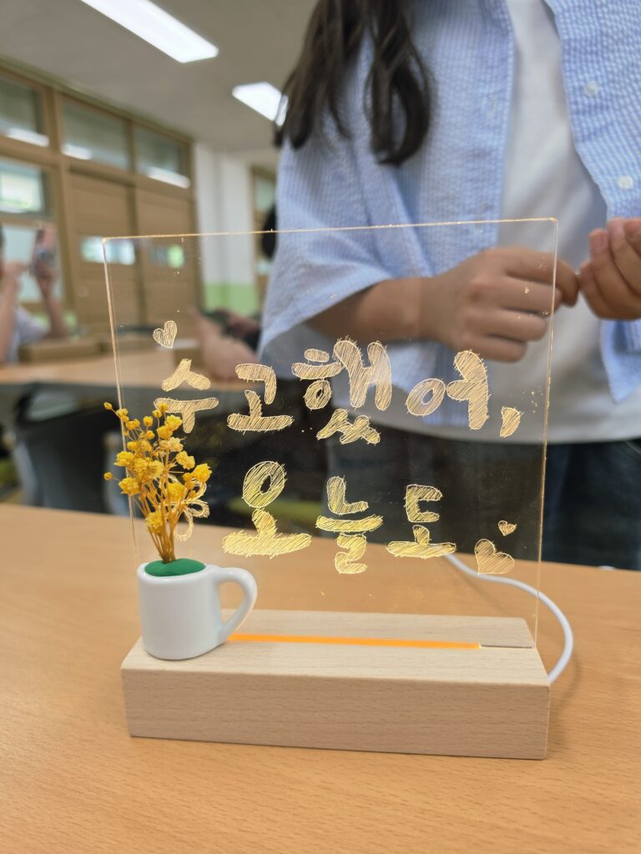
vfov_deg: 73.9
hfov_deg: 58.9
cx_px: 320
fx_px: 568
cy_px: 427
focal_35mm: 23
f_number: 1.4
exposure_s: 1/180
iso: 50
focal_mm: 6.5
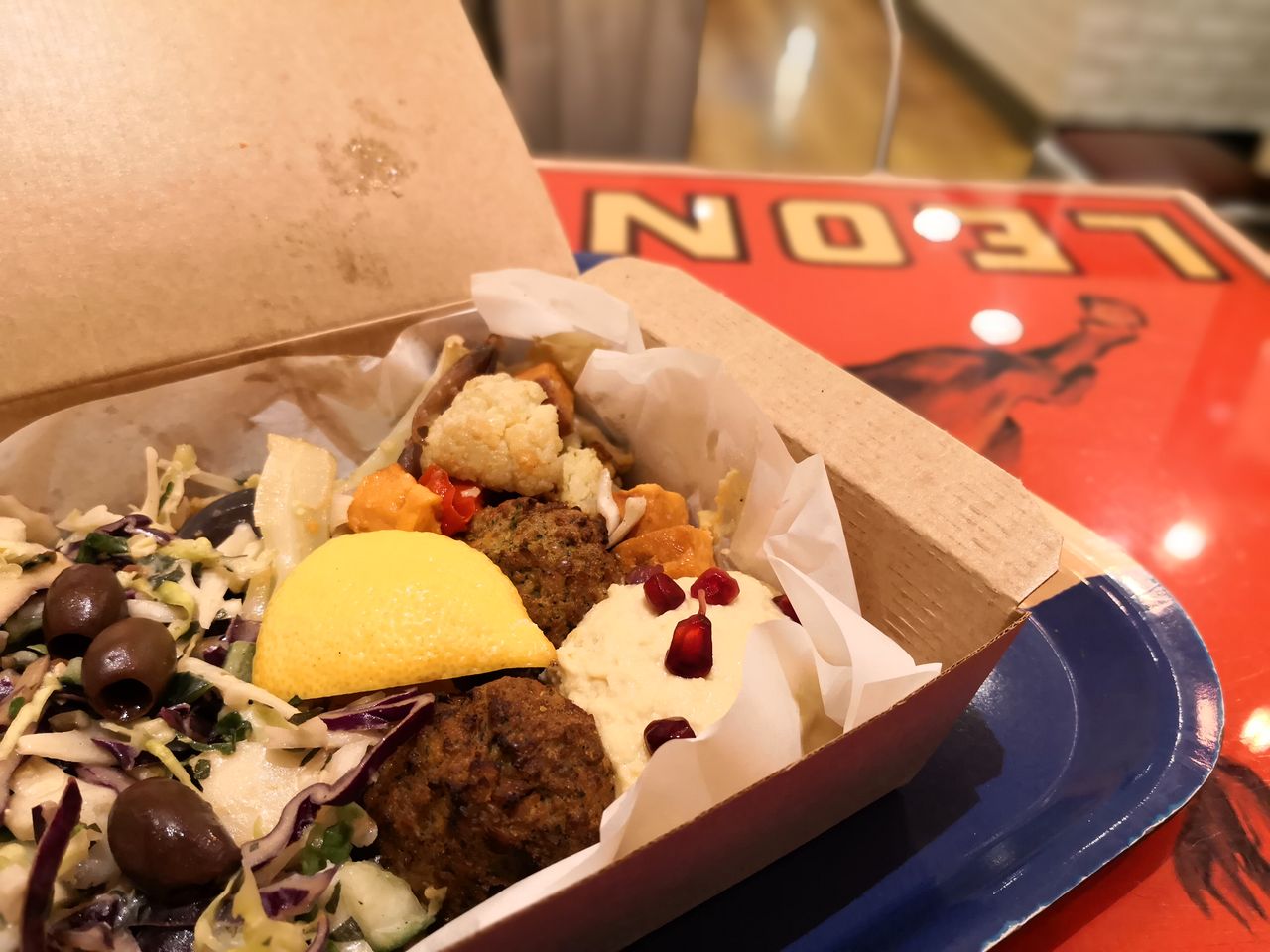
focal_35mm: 27
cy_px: 476
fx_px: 991
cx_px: 635
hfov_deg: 65.3
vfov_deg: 51.4
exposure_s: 1/50
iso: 160
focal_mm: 3.95
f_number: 4
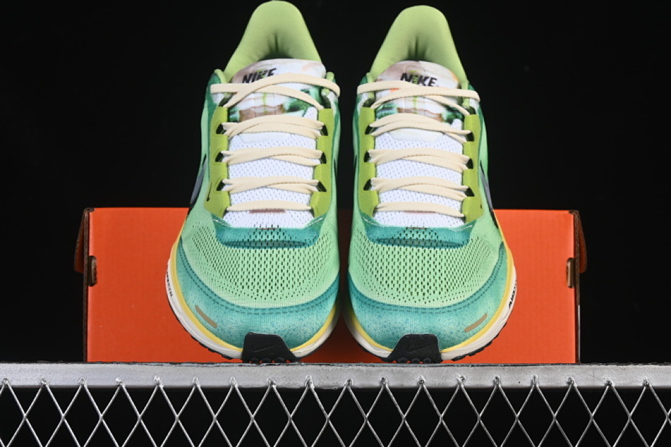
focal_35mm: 75
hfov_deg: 27.0
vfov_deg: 18.2
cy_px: 224
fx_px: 1398
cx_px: 336
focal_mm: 50
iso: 160
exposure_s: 1/60
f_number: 8
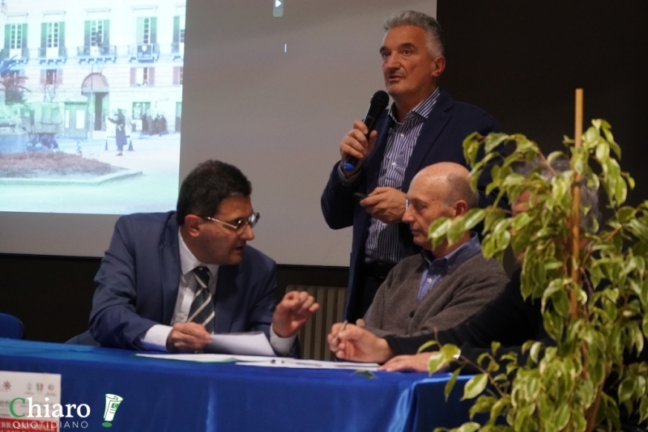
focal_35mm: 111
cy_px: 216
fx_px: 1999
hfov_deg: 18.4
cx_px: 324
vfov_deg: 12.4
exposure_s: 1/100
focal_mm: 74
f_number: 4
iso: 3200
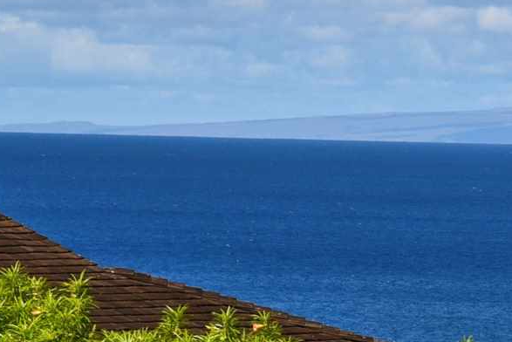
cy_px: 231
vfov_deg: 3.4
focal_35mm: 408
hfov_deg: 4.9
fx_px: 5805
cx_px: 1219
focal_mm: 78
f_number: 13
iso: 100
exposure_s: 1/200
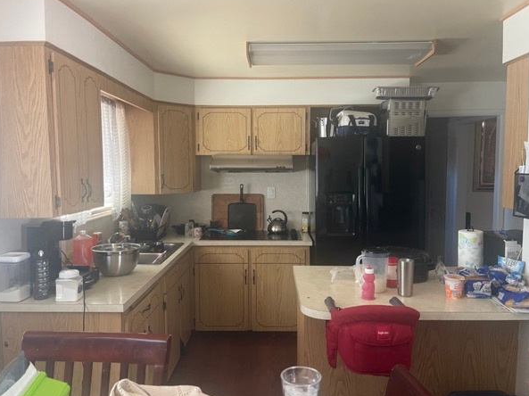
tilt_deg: -4.8
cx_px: 267
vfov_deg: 51.3
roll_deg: +0.3
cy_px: 191
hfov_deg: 65.4
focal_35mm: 27
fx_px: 412
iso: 250
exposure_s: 1/60
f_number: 1.6
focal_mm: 5.1
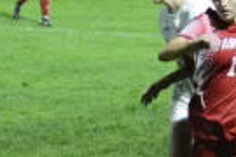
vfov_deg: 3.2
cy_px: 120
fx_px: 2797
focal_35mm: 427
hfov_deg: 4.8
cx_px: 176
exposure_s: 1/320
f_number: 4.5
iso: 6400
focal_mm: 85
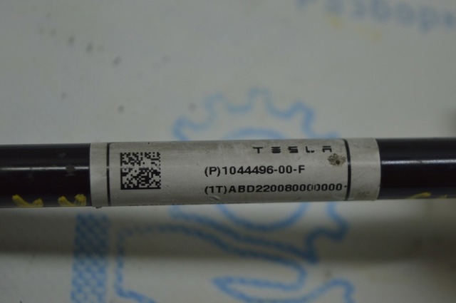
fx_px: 1044
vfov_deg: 16.5
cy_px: 152
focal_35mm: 82
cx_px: 228
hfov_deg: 24.6
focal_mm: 55
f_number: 5.6
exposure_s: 1/125
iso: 400
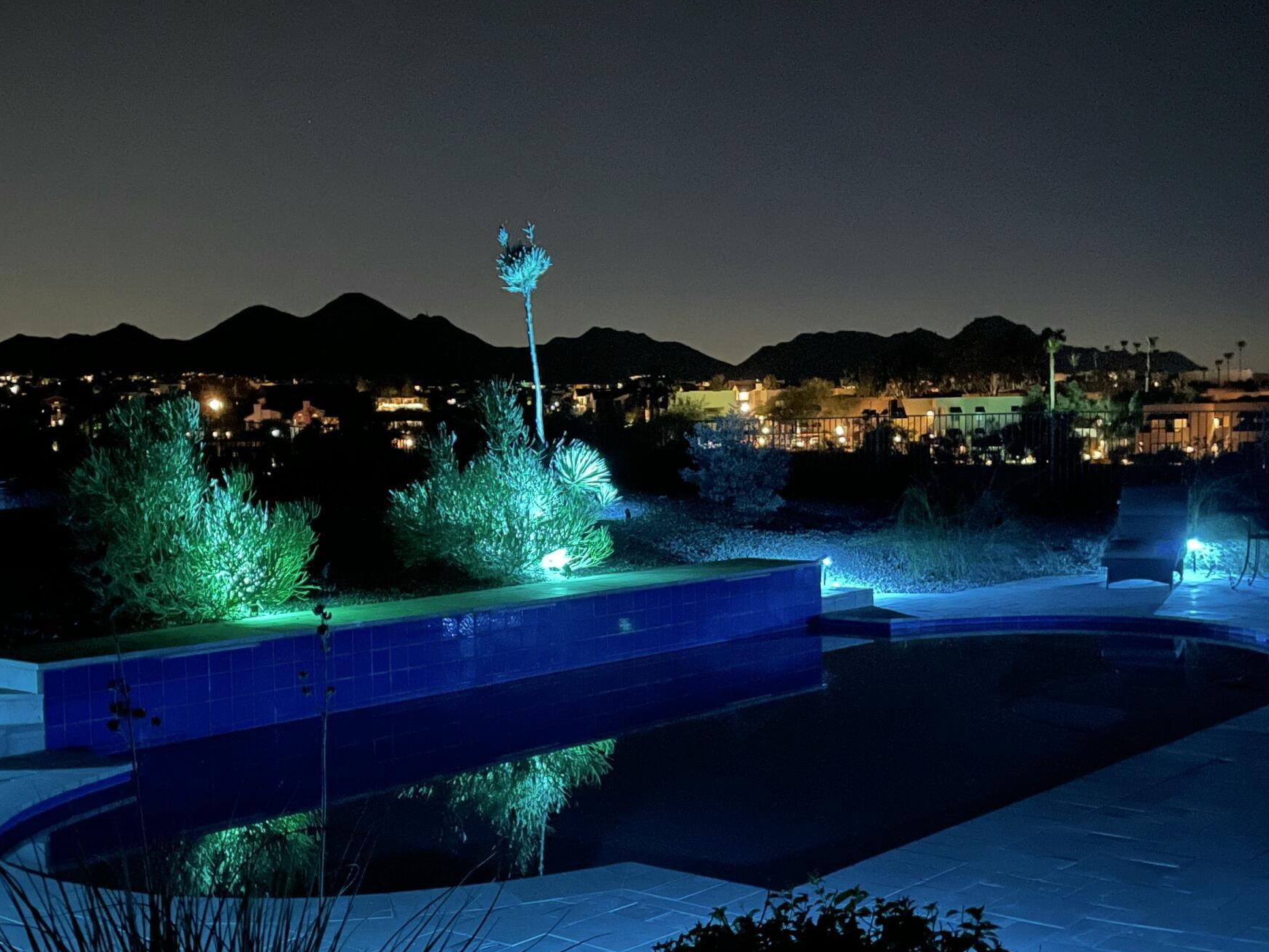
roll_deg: +0.8
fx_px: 1650
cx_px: 581
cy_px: 606
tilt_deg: -5.0
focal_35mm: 45
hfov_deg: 42.0
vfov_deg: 32.0
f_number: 1.6
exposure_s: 1/2
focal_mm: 4.2
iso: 1250
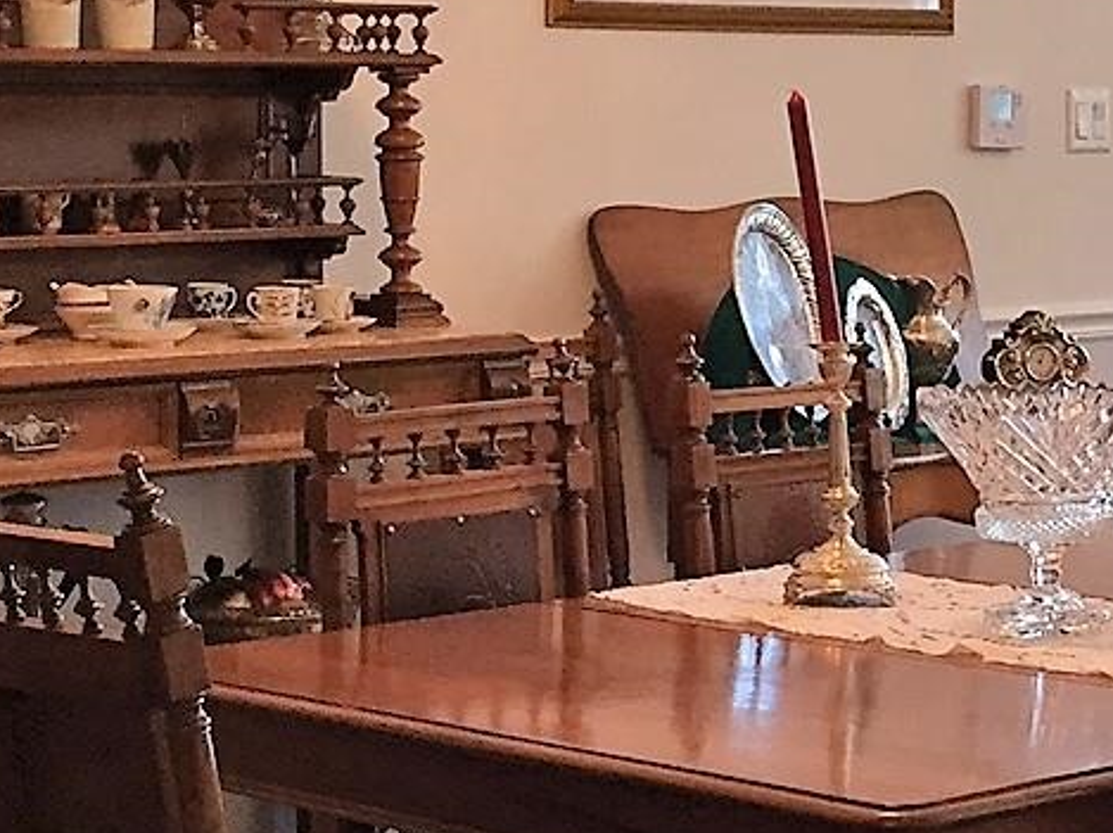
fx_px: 3245
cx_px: 847
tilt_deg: -5.5
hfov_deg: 19.3
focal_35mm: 101
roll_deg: +1.0
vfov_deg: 14.6
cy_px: 377
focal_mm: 4.15
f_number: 2.2
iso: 50
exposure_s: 1/30
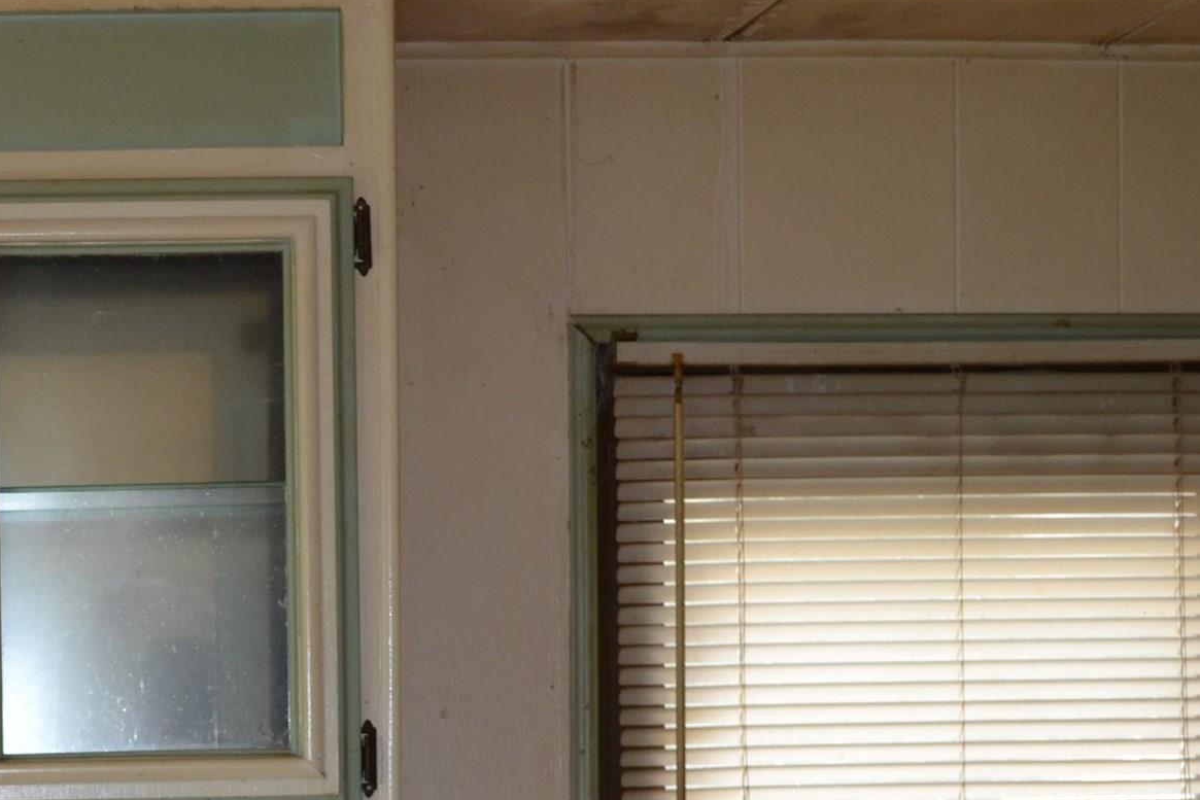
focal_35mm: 87
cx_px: 60
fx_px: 2900
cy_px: 1015
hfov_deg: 22.6
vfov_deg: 15.1
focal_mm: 22
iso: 400
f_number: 4
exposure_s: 1/60
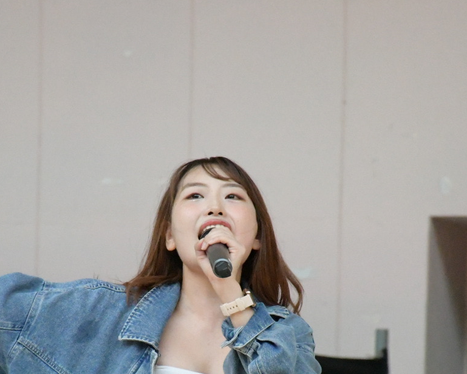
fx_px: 5735
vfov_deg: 3.7
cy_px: 307
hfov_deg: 4.7
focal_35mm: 415
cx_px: 184
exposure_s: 1/4000
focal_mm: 140
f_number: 6.3
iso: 14400
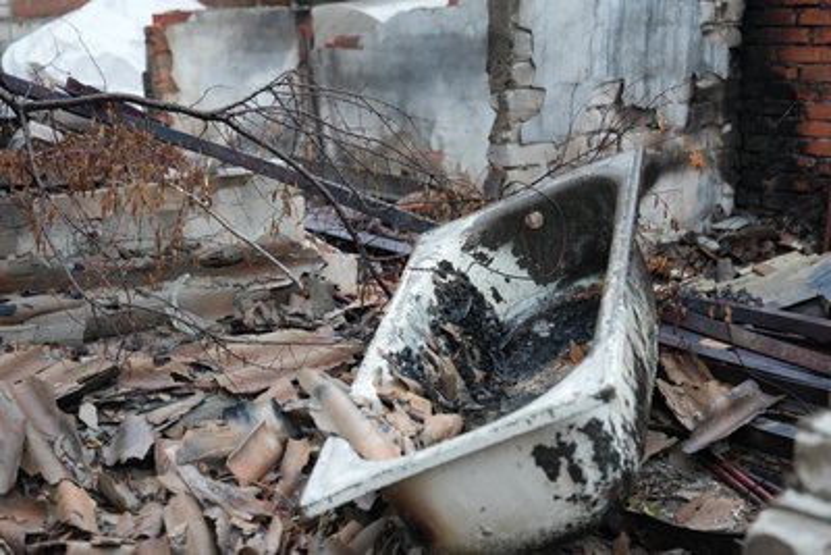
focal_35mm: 70
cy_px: 278
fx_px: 1616
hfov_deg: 28.8
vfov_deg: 19.5
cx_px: 416
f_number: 2.8
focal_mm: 70
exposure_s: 1/160
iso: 1250
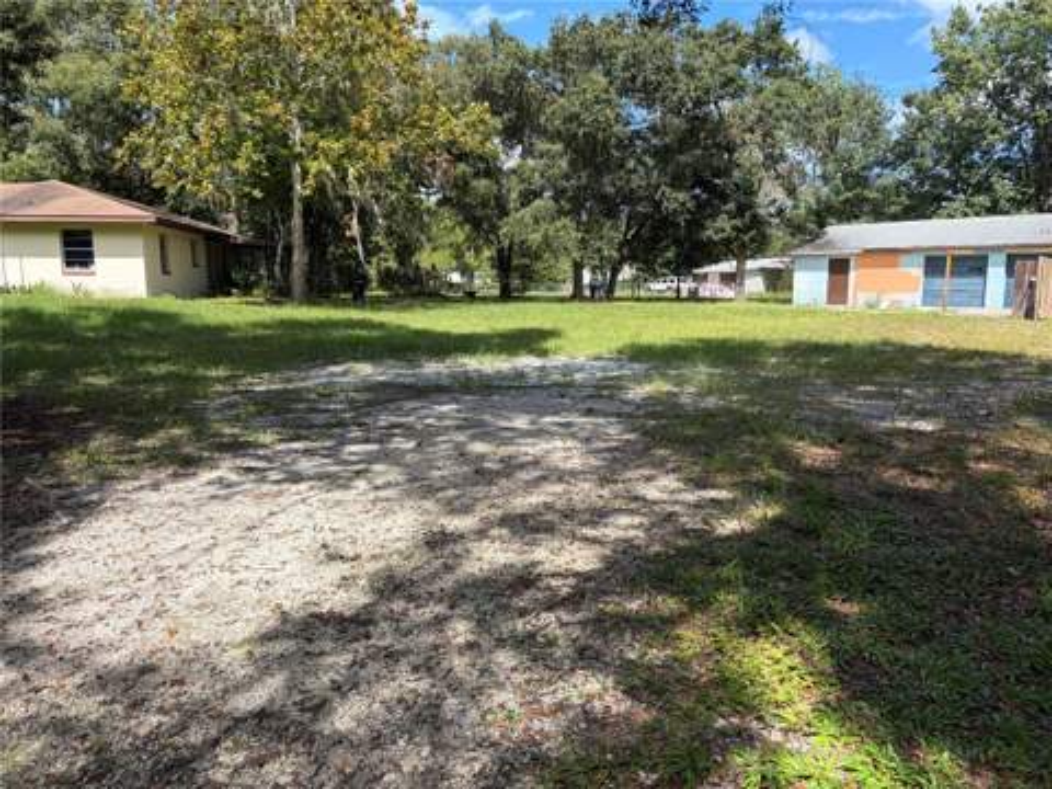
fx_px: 790
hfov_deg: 67.3
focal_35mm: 26
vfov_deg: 53.1
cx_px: 526
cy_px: 394
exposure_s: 1/1484
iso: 50
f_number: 1.6
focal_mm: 5.96
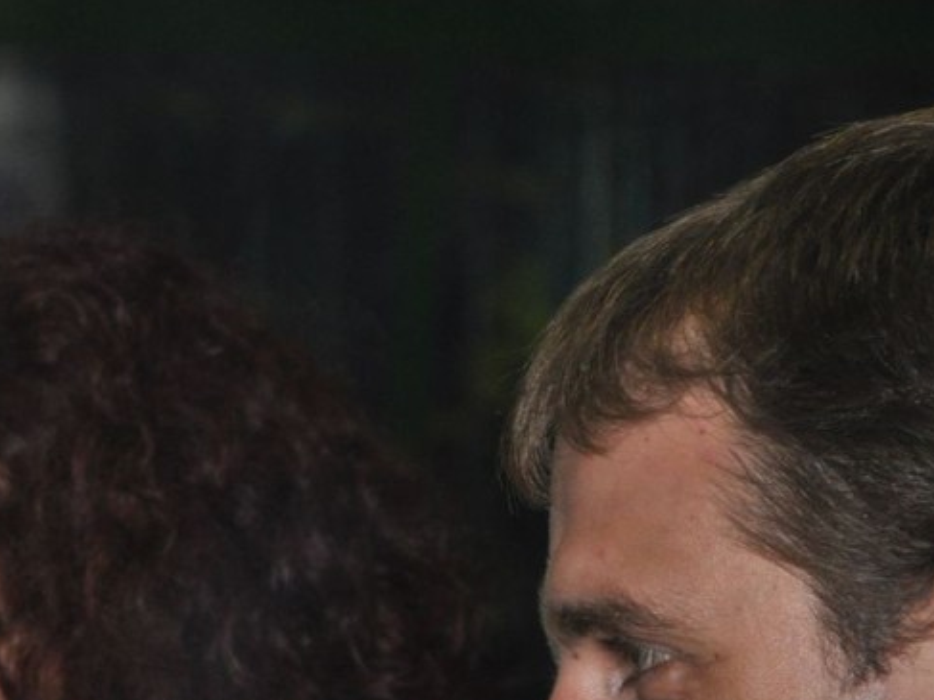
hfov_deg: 3.3
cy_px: 644
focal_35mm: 606
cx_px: 224
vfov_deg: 2.5
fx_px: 16347
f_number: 6.3
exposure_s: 1/60
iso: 800
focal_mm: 200
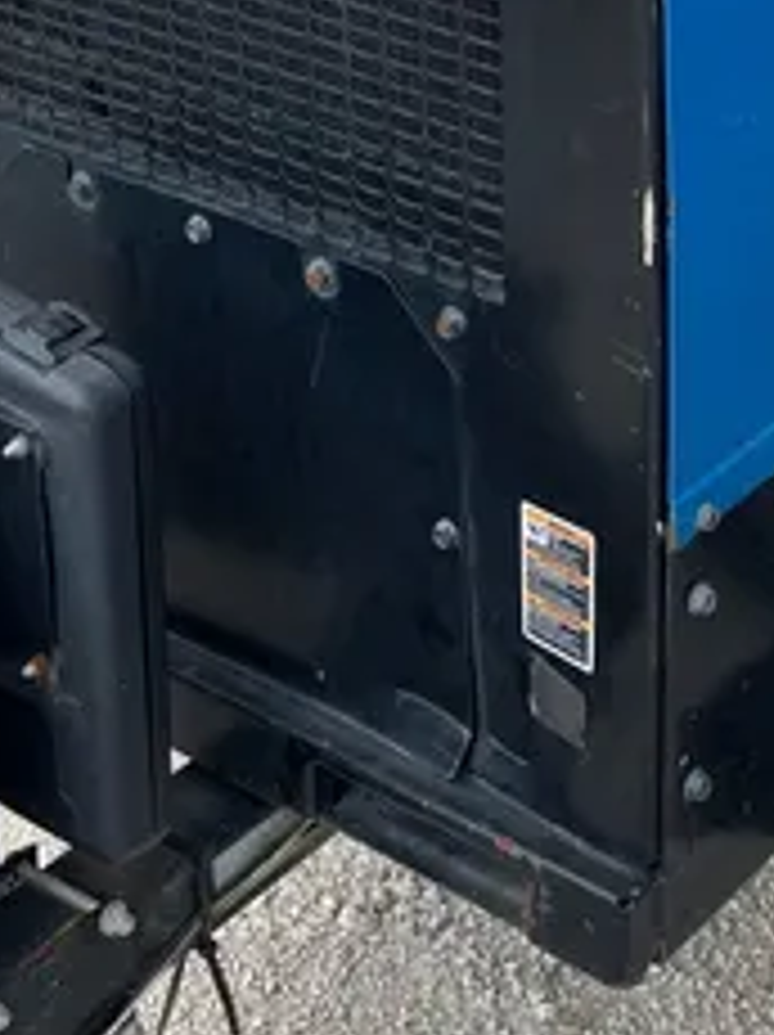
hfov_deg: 17.7
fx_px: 2479
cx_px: 536
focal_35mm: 83
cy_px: 74
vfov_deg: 22.9
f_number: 1.6
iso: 50
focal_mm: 5.1
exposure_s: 1/1086
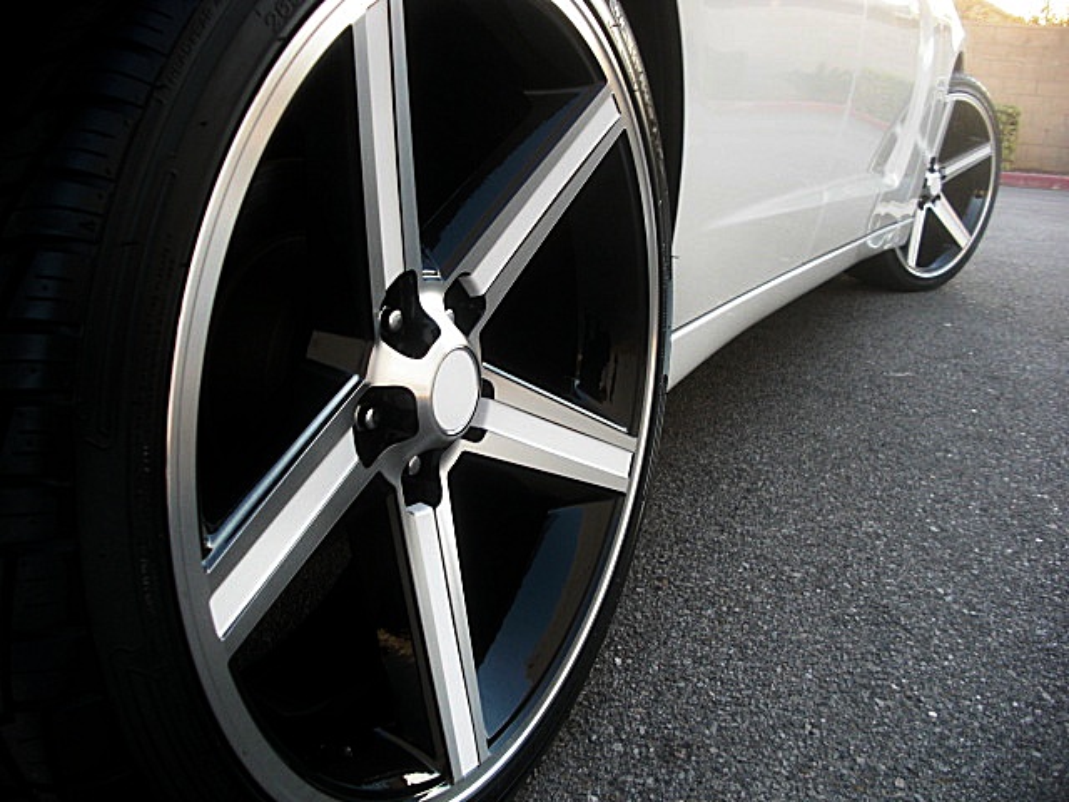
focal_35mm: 36
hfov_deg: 51.4
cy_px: 401
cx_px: 534
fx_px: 1112
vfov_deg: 39.7
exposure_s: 1/100
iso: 100
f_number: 2.8
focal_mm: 6.3
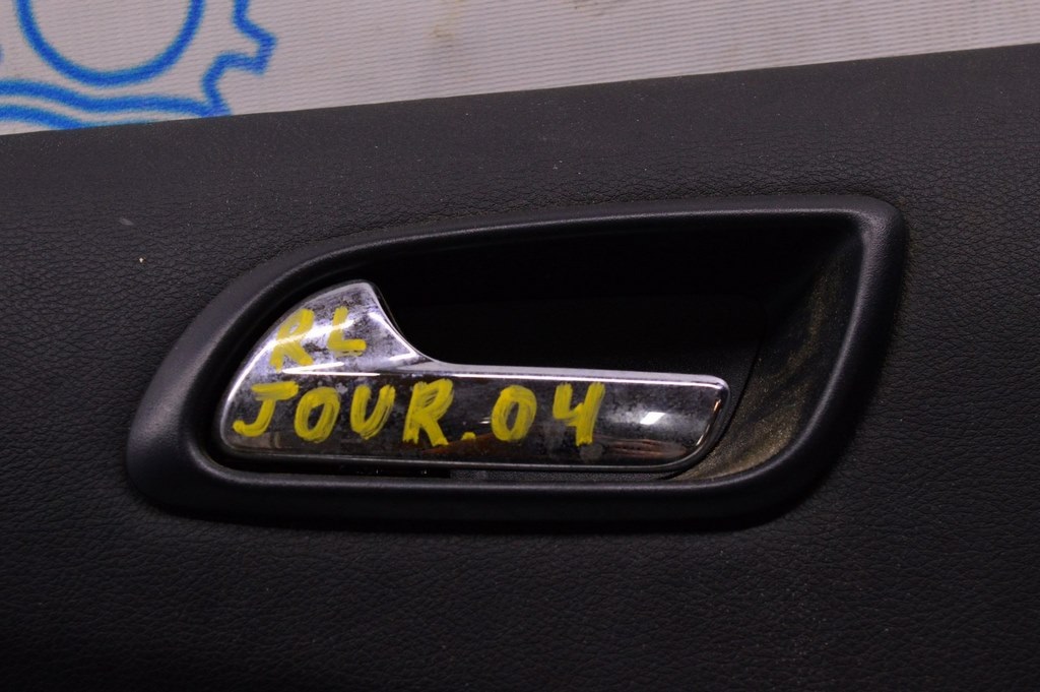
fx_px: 2251
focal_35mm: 78
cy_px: 346
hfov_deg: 26.0
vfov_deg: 17.5
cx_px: 520
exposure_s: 1/125
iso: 1600
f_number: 8
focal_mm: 52
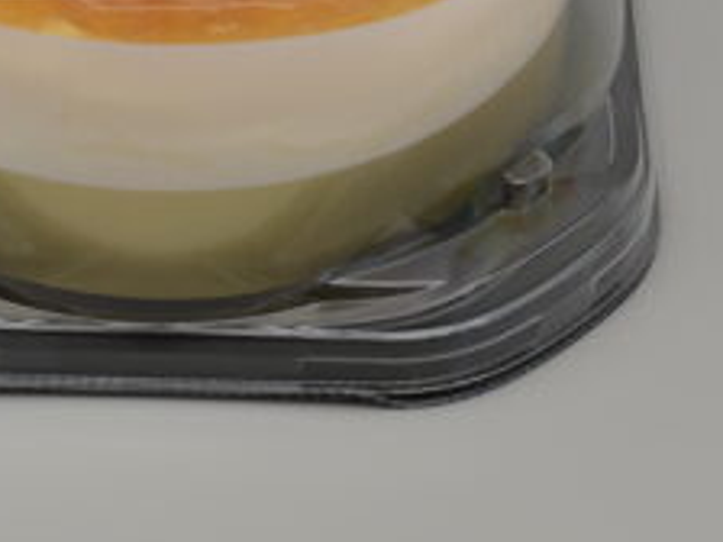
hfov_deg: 8.6
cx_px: 181
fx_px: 4791
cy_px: -95
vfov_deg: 6.4
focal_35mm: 229
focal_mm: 55
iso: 400
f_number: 10
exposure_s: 1/60
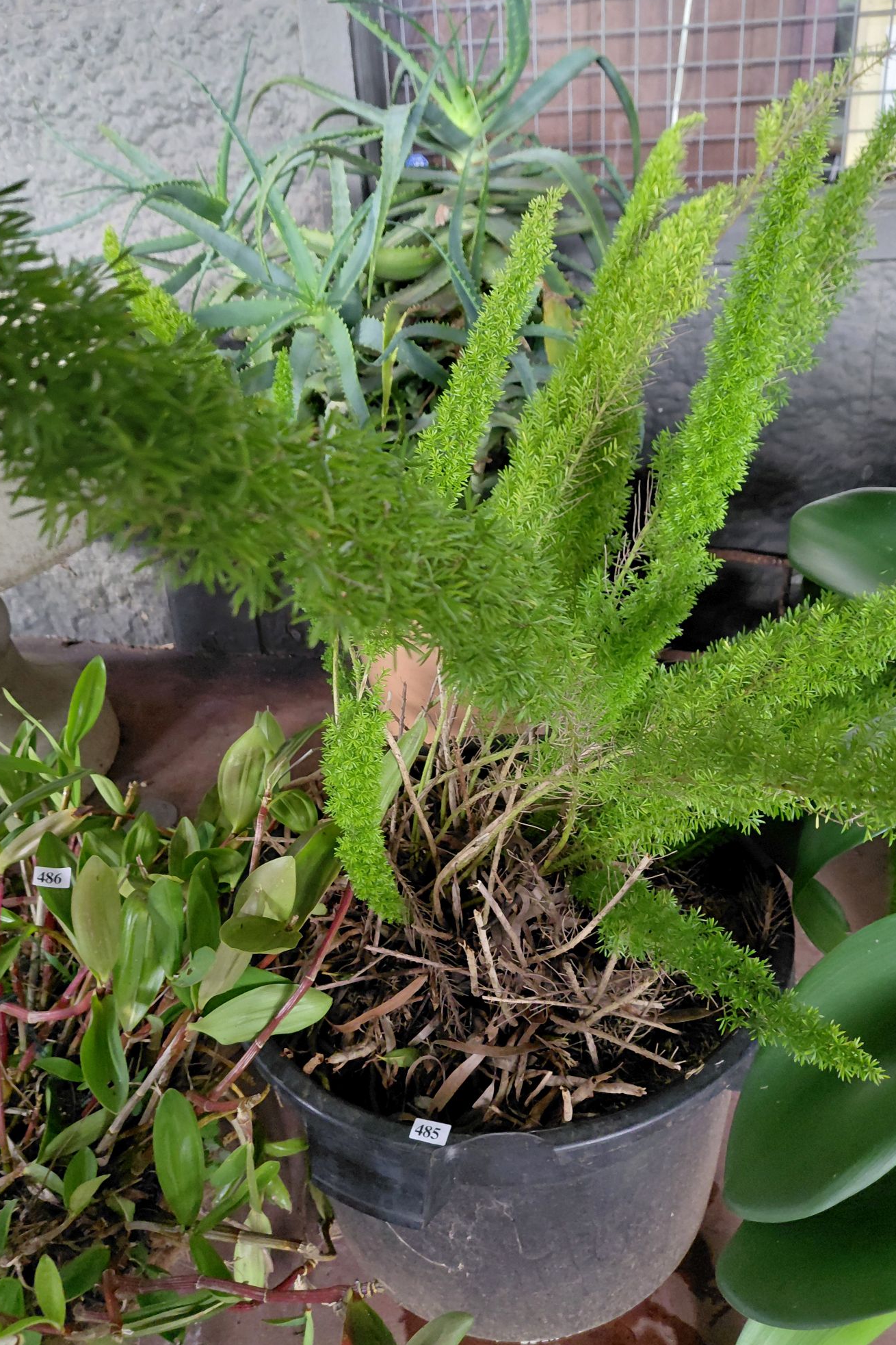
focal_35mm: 27
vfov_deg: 67.4
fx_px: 1008
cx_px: 461
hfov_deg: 47.9
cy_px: 649
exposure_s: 1/25
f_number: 1.8
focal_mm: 4.69
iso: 320
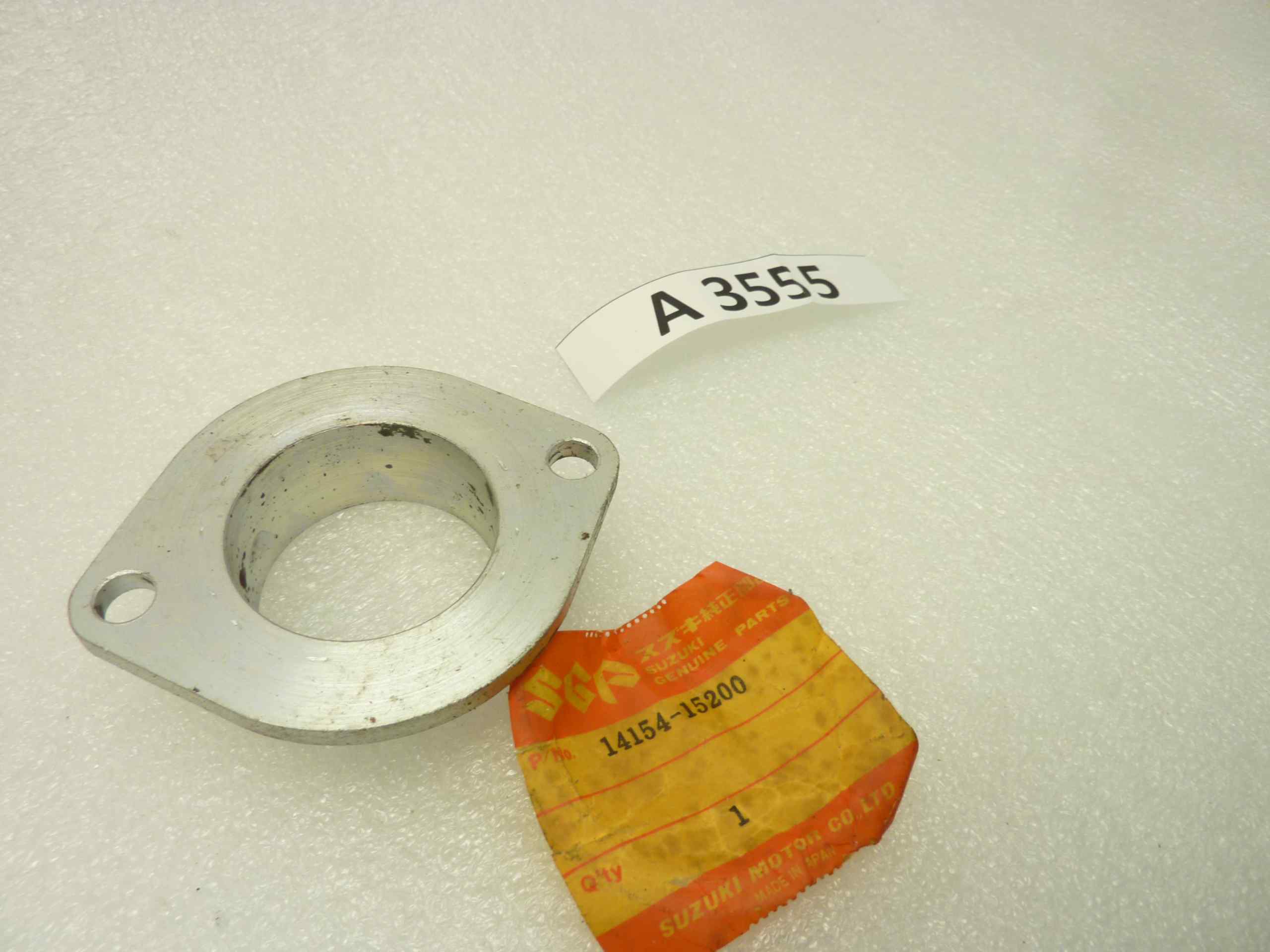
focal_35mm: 25
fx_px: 917
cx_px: 635
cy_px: 476
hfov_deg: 69.4
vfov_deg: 54.9
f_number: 3.3
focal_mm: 4.1
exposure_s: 1/20
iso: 80
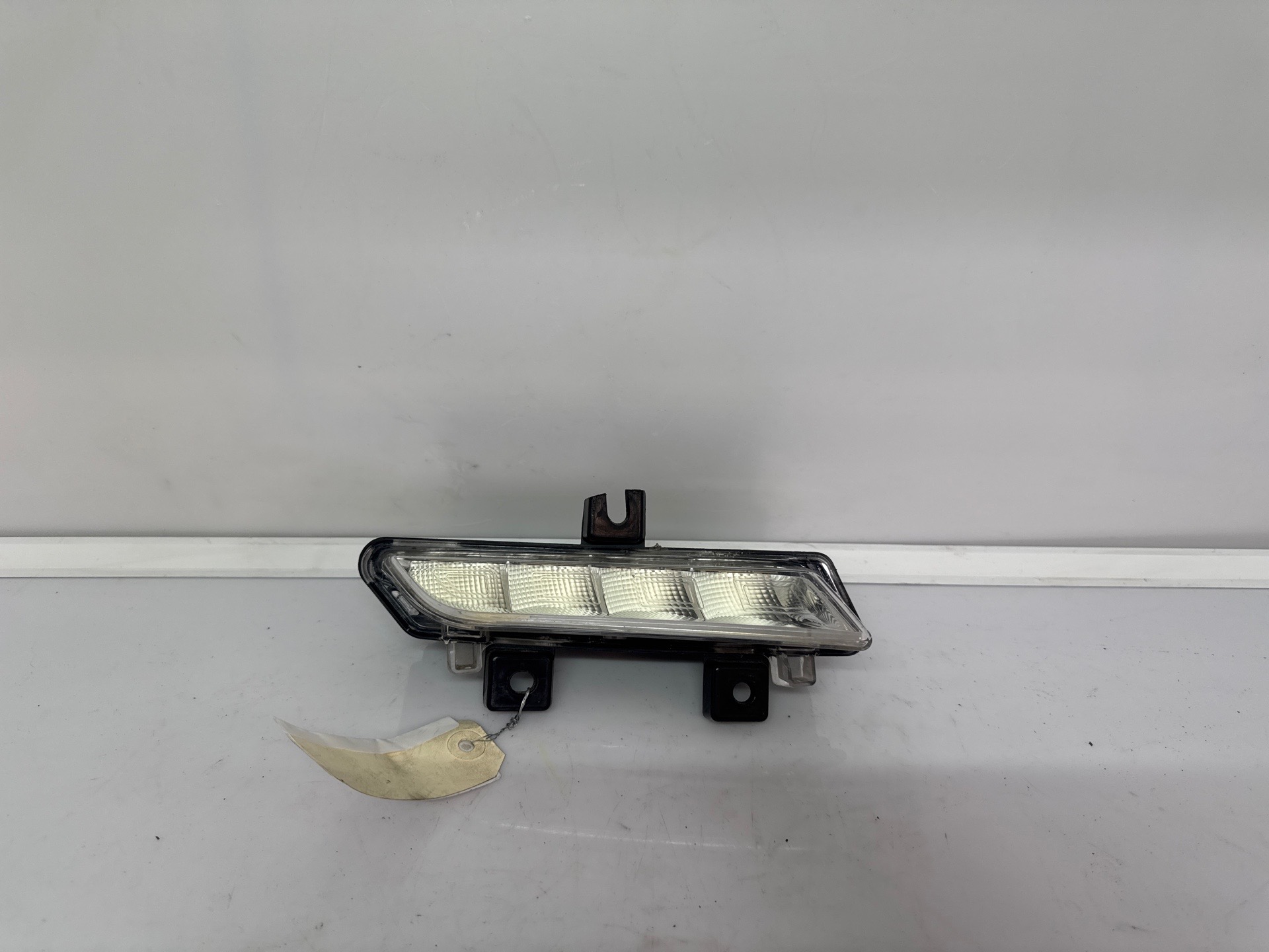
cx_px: 634
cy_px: 476
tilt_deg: -26.8
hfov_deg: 71.6
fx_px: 880
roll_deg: -1.4
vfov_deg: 56.8
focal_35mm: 24
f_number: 1.78
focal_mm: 6.76
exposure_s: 1/100
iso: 80
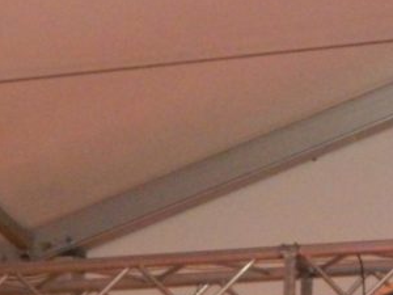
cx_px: 362
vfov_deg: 7.5
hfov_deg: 10.0
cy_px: 415
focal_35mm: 196
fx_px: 2225
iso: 1100
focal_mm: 9.7
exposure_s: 1/30
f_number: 3.8
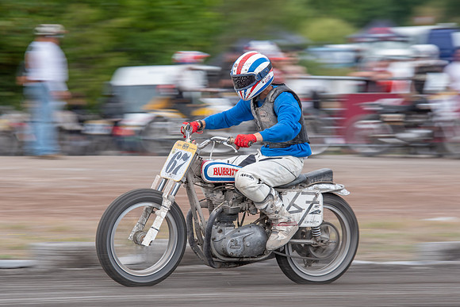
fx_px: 3389
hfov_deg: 7.8
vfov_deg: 5.2
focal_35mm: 265
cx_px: 228
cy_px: 187
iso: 200
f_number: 8
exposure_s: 1/200
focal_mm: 200
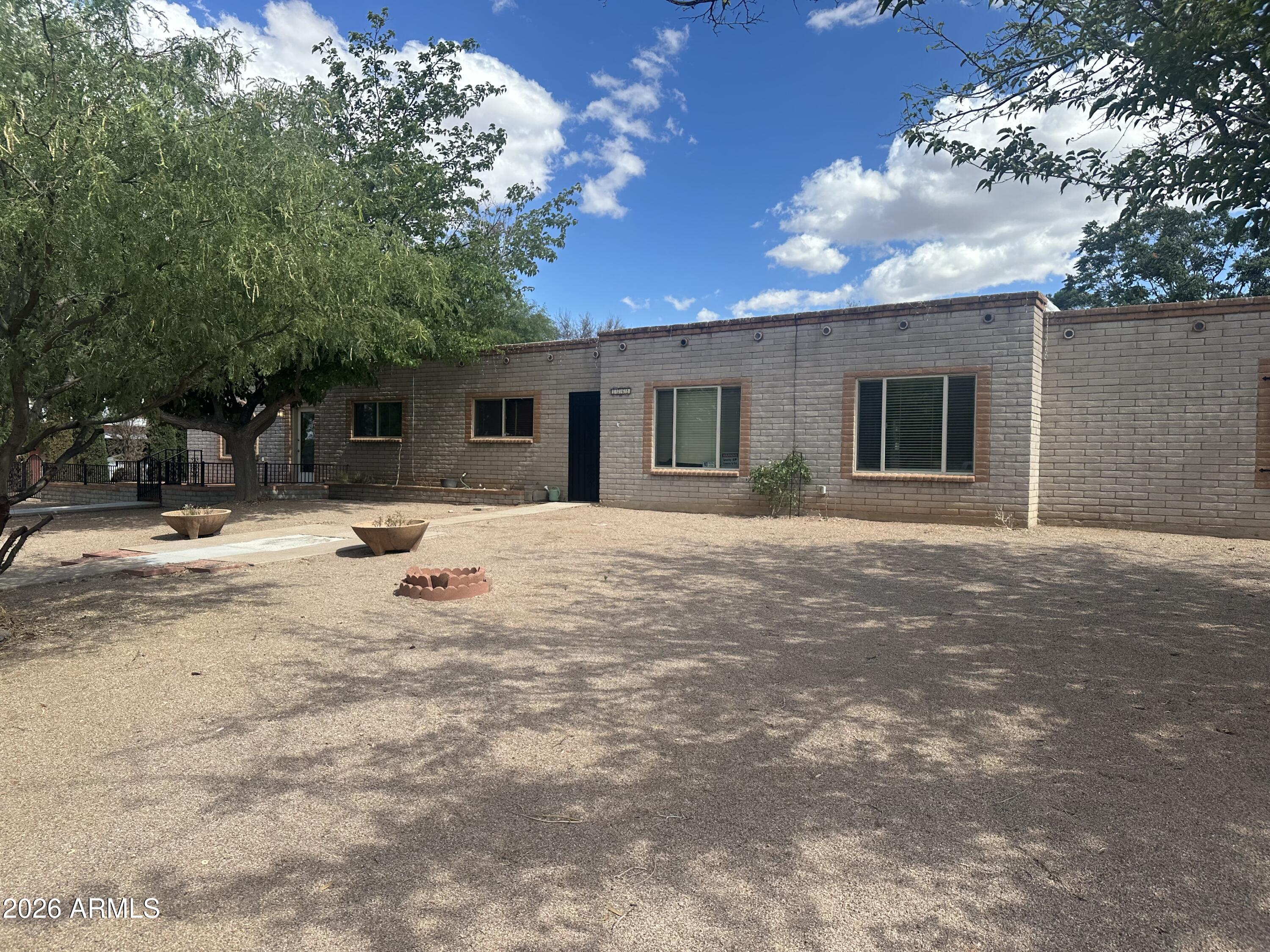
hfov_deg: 71.6
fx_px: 881
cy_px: 476
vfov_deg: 56.8
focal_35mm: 24
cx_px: 635
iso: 80
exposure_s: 1/2732
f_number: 1.78
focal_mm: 6.86
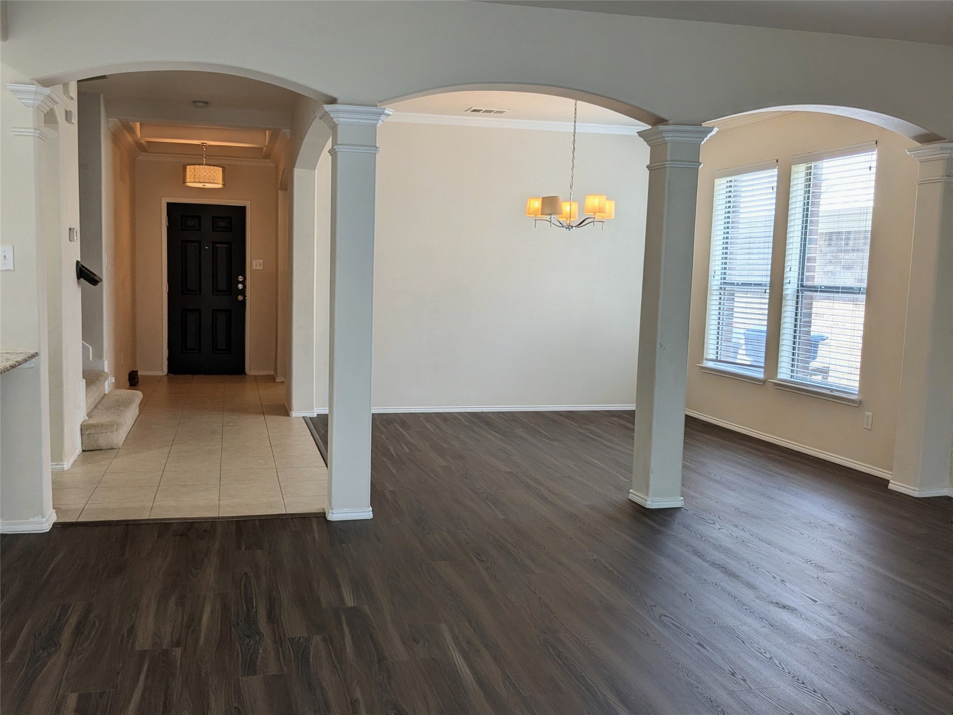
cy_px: 358
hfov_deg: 65.3
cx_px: 476
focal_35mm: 27
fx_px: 743
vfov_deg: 51.3
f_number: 1.73
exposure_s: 1/143
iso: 47
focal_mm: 4.38
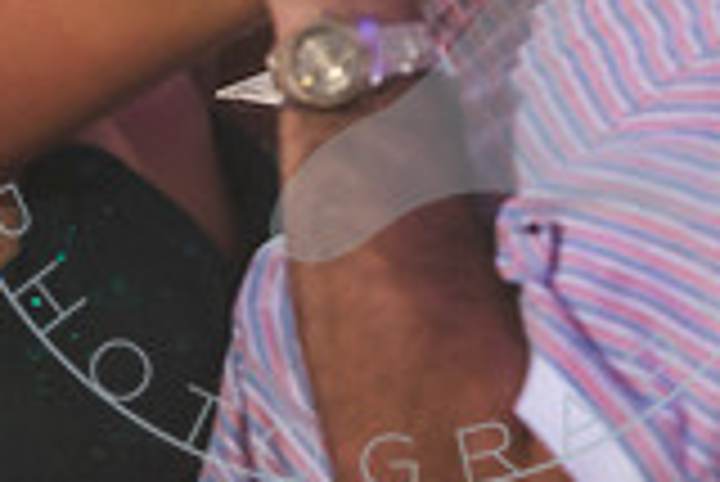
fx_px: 7126
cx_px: 612
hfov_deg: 5.8
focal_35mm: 356
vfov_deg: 3.8
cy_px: -345
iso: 1600
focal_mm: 98
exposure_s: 1/200
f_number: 2.8
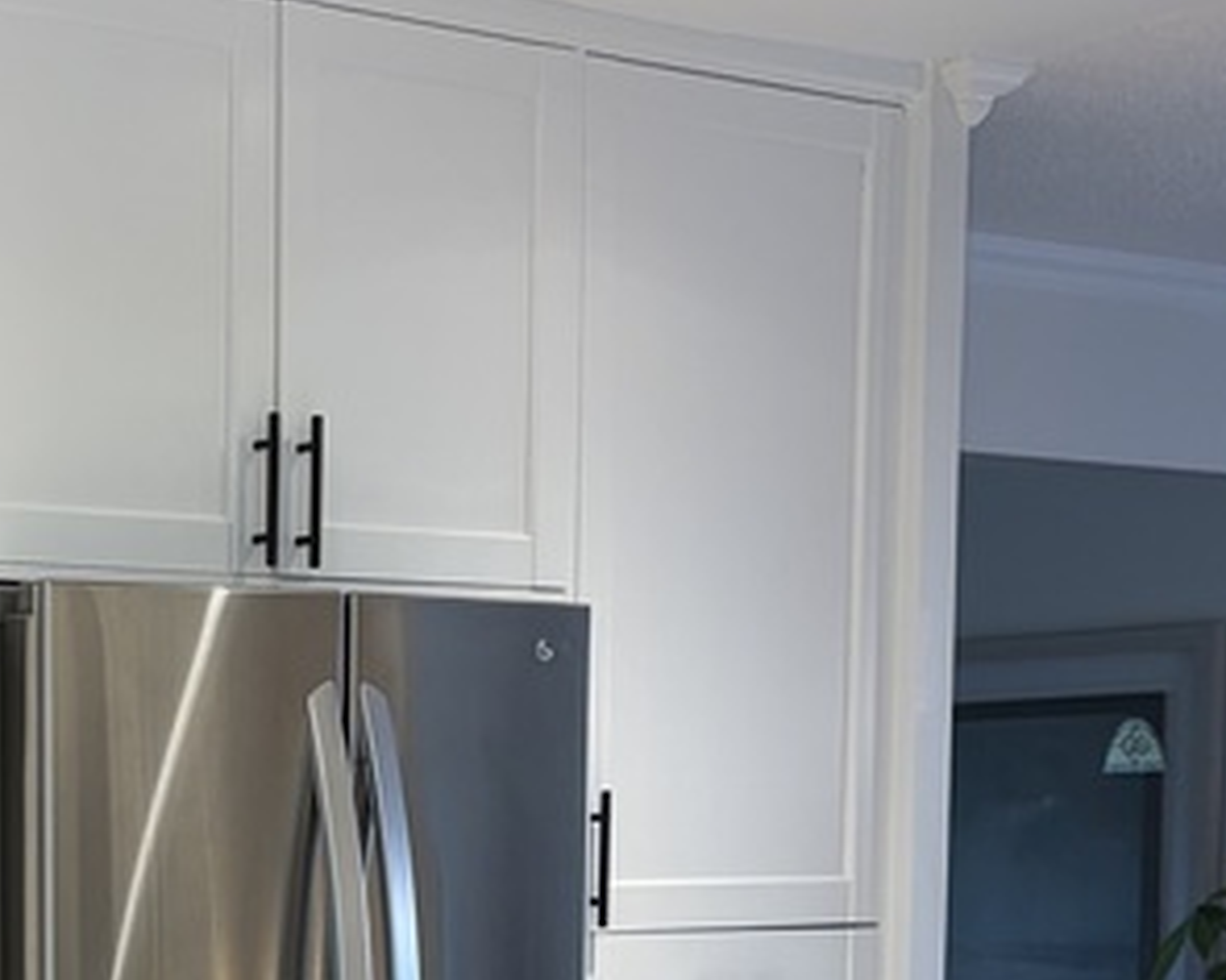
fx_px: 3193
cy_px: 1254
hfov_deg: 20.6
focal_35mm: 88
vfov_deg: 16.5
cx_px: -175
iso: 80
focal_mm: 5.96
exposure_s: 1/120
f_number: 1.6
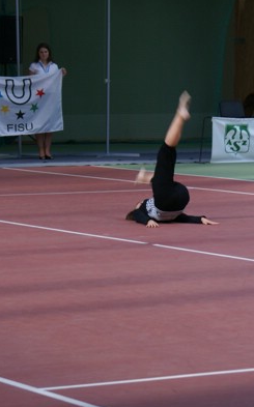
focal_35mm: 191
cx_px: 327
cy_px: 172
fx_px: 2119
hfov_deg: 6.8
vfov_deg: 11.0
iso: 200
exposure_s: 1/50
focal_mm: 70
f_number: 5.6
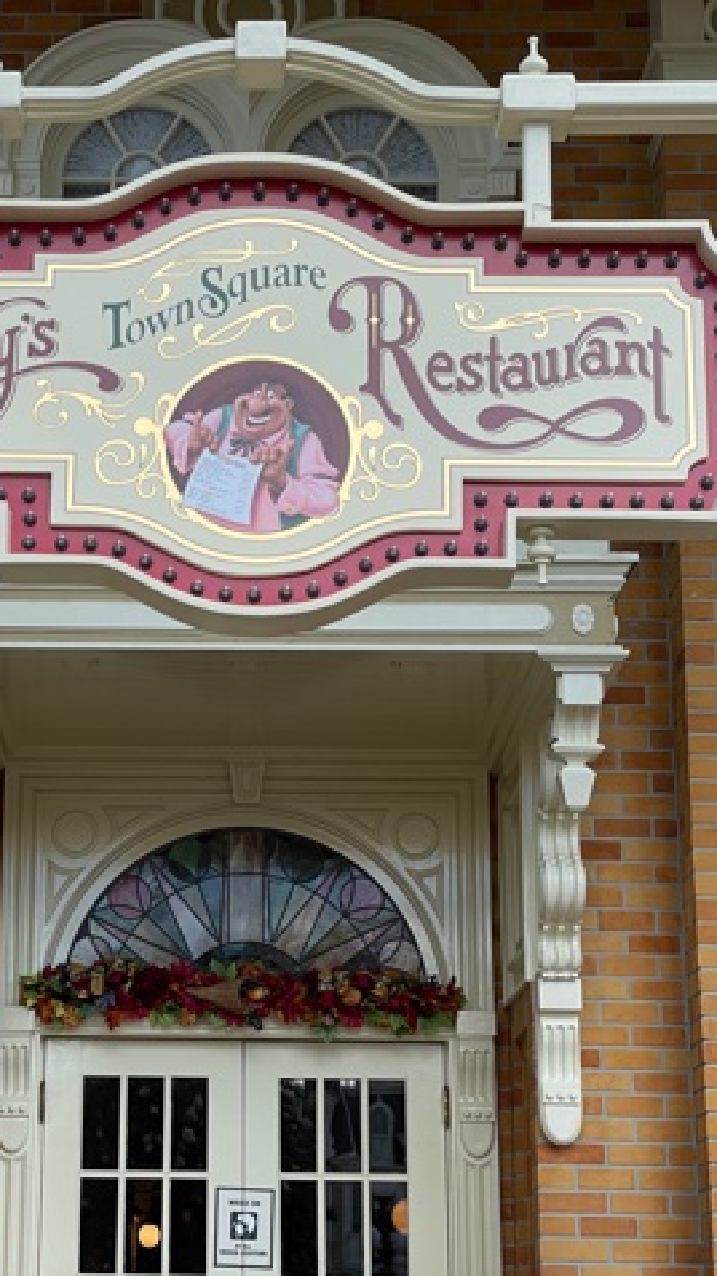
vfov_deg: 27.9
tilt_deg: +15.9
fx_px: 2571
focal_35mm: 76
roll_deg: -0.4
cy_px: 639
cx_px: 185
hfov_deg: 15.8
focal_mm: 6
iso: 25
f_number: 2
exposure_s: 1/685
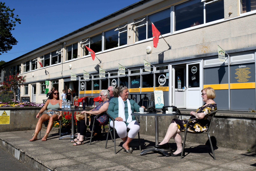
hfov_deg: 53.1
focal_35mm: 36
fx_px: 256
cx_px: 128
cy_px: 86
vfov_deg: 36.9
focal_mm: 24
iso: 500
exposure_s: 1/800
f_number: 14
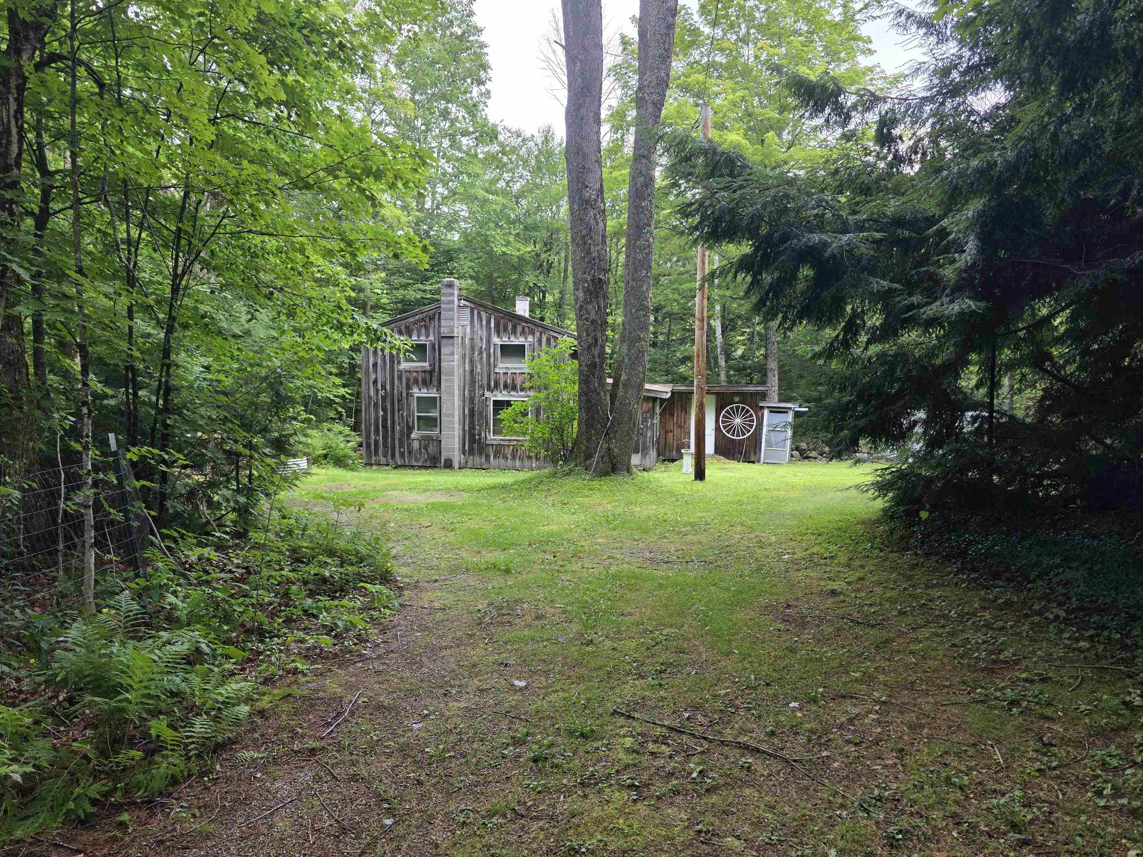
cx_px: 564
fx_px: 792
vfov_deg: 56.8
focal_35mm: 24
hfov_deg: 71.6
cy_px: 432
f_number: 1.7
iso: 50
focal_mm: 6.3
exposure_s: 1/180
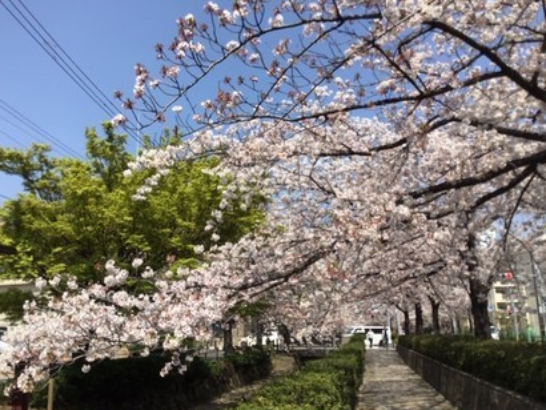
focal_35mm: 34
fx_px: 537
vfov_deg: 41.8
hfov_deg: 53.9
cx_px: 252
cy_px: 202
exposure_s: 1/1217
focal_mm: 3.3
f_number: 2.4
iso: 25
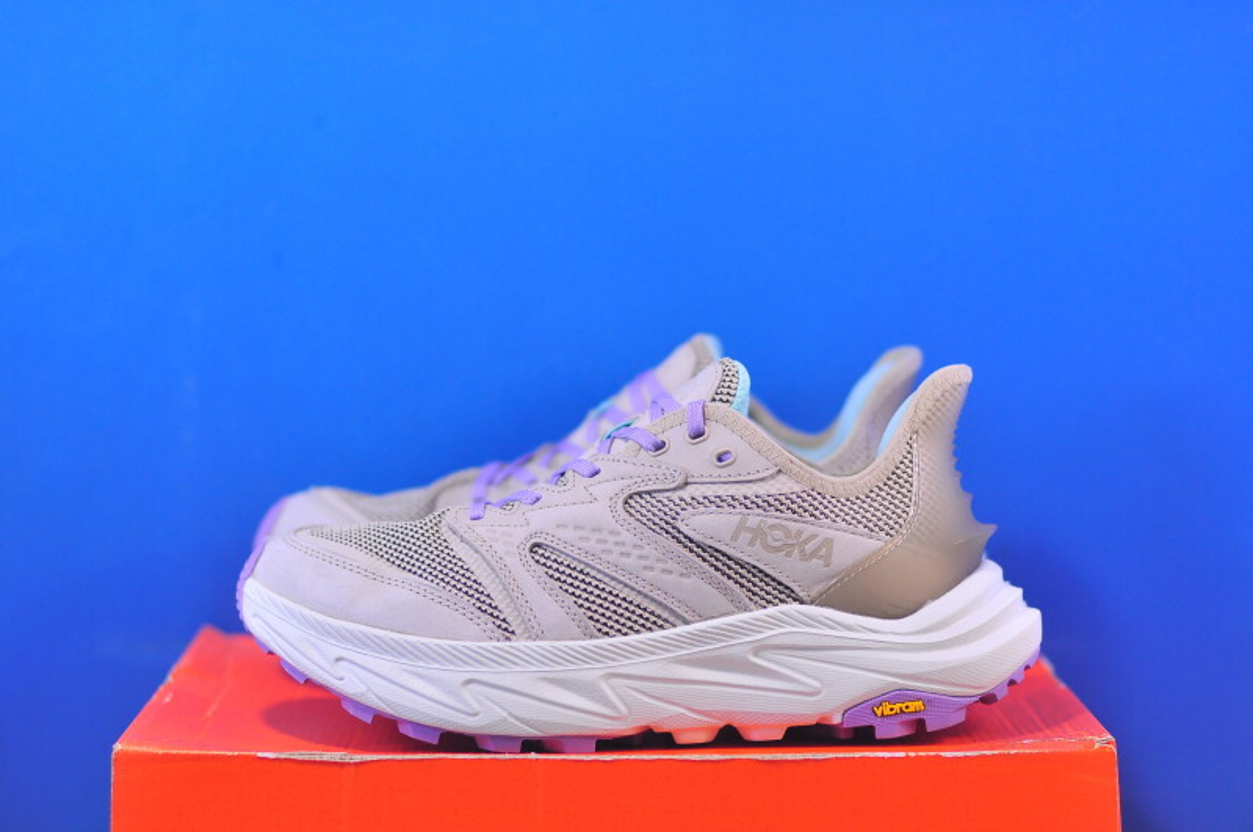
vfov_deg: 18.1
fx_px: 2607
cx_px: 626
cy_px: 416
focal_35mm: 75
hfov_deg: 27.0
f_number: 2.2
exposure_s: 1/320
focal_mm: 50
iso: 250
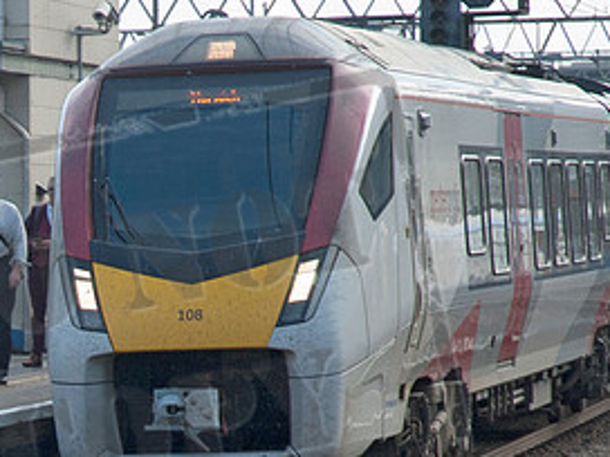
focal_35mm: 190
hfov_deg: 10.4
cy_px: 336
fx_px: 3348
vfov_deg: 7.8
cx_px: 150
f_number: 4.5
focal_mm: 62
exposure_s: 1/320
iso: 400
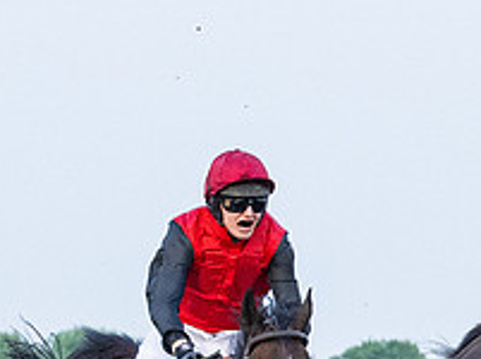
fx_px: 6158
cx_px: 689
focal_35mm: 444
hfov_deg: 4.4
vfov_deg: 3.3
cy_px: 431
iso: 1250
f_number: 4
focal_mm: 70
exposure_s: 1/2500
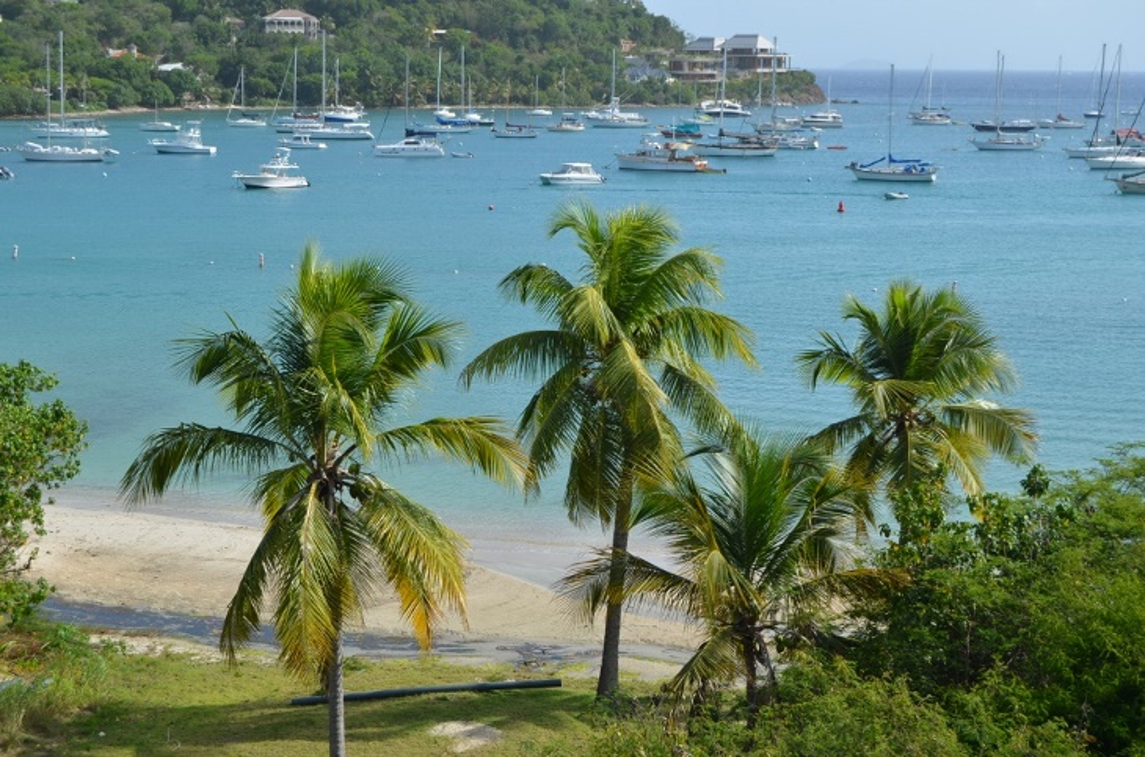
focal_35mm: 63
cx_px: 572
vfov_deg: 21.5
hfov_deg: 32.0
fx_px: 1999
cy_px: 378
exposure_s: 1/250
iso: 110
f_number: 8
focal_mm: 42
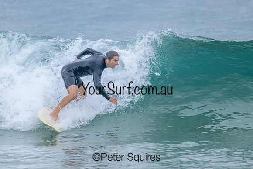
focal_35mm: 1004
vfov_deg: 1.4
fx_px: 7060
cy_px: 65
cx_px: 130
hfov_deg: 2.1
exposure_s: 1/2000
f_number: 11
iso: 2200
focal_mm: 800
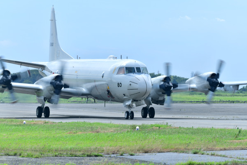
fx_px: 1372
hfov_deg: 10.3
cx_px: 124
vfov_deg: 6.9
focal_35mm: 200
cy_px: 82
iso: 80
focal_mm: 200
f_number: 9
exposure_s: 1/250
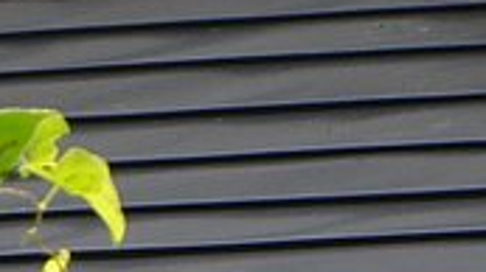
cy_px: -667
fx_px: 13881
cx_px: 829
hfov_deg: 2.0
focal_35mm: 1078
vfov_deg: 1.1
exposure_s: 1/320
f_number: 4
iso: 80
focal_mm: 27.9
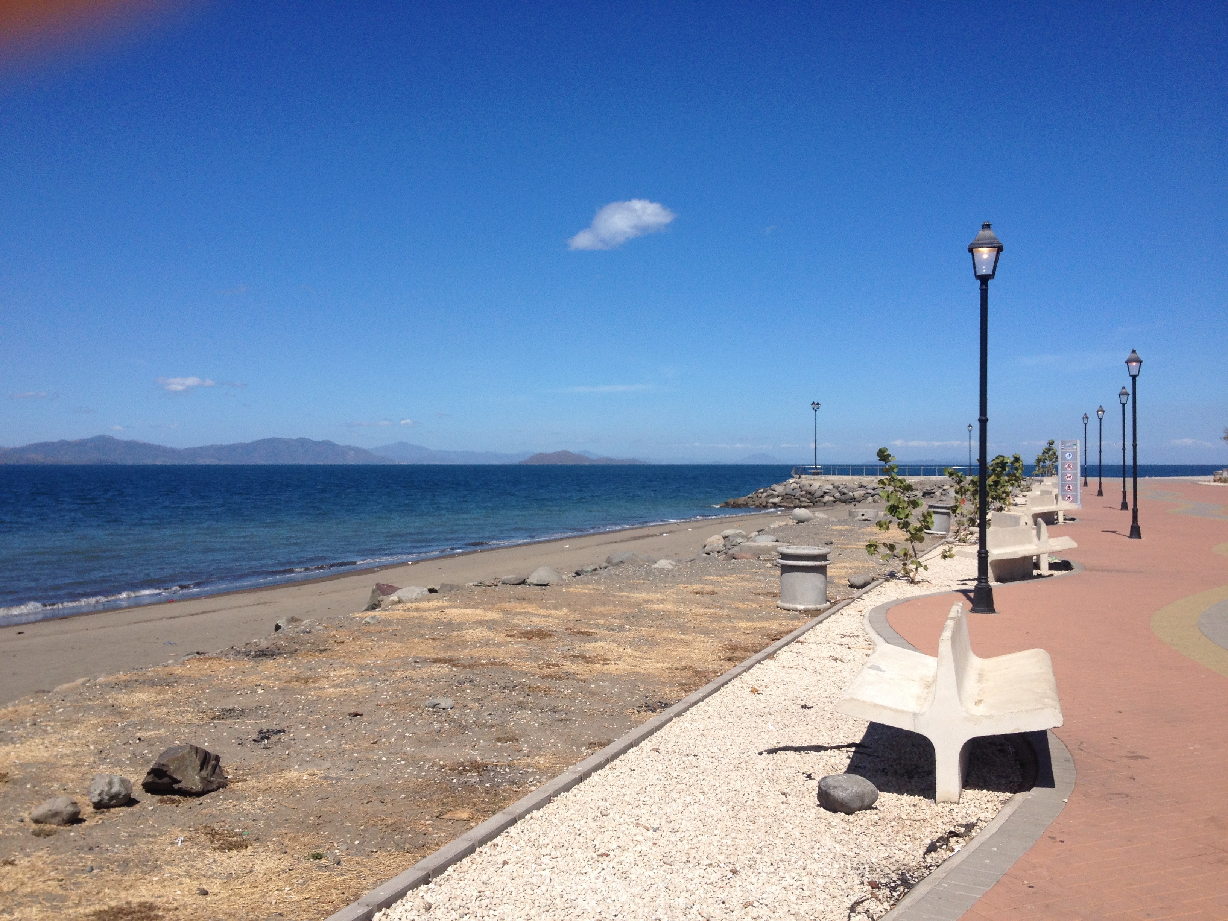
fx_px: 1242
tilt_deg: -2.5
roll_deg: +0.6
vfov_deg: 40.7
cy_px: 460
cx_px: 614
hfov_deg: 52.6
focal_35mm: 35
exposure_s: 1/3247
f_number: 2.4
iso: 50
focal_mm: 4.28
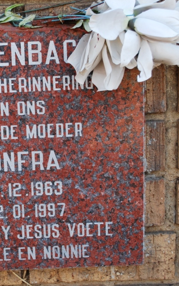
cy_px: 136
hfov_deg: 17.8
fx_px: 562
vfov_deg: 28.6
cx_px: 16
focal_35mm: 72
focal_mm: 28
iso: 200
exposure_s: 1/100
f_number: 5
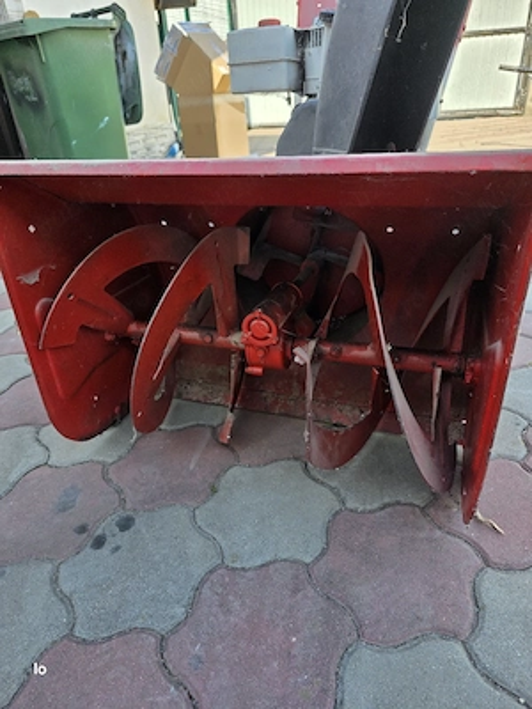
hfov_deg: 58.9
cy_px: 354
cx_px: 266
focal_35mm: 23
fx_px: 471
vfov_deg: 73.9
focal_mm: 6.3
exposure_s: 1/370
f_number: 1.7
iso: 32
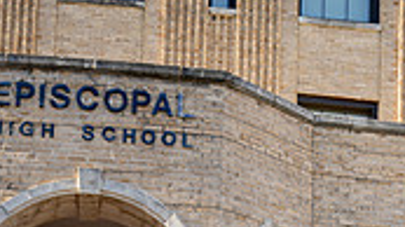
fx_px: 730
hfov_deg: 30.7
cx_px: 124
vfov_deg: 13.6
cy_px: 517
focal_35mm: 68
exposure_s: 1/250
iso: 100
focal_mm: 25
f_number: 4
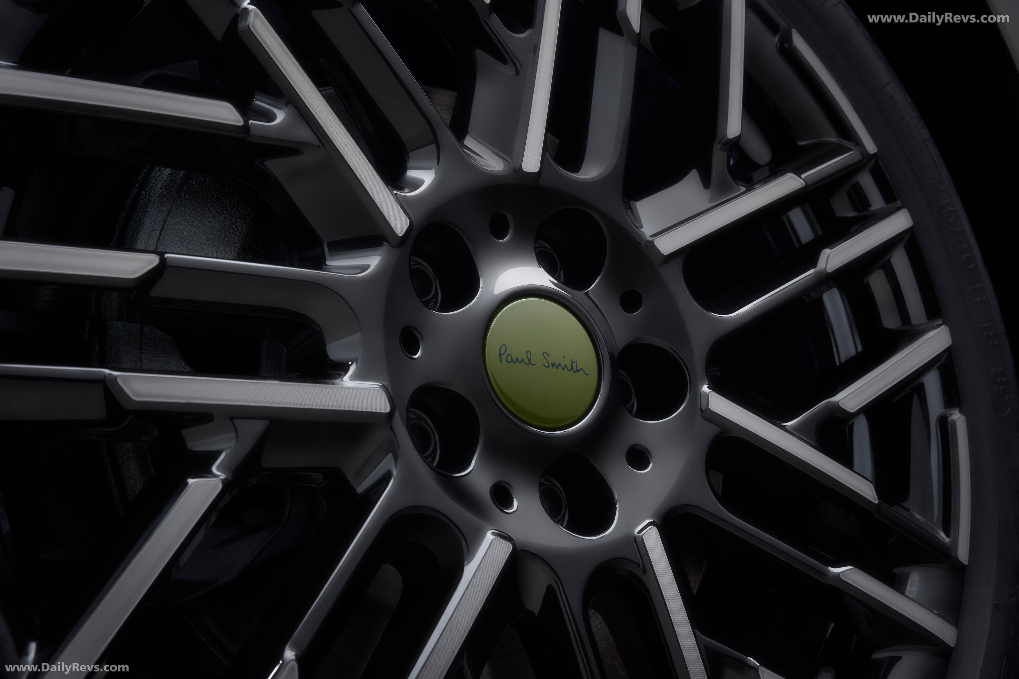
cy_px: 340
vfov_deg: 29.2
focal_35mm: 46
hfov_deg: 42.7
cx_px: 510
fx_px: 1305
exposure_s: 4
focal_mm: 46.1
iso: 200
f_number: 11
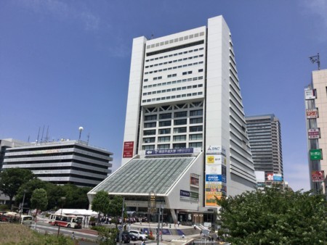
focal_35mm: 31
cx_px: 164
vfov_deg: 45.5
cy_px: 122
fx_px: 293
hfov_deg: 58.3
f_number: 2.4
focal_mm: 3.3
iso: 25
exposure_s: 1/3891
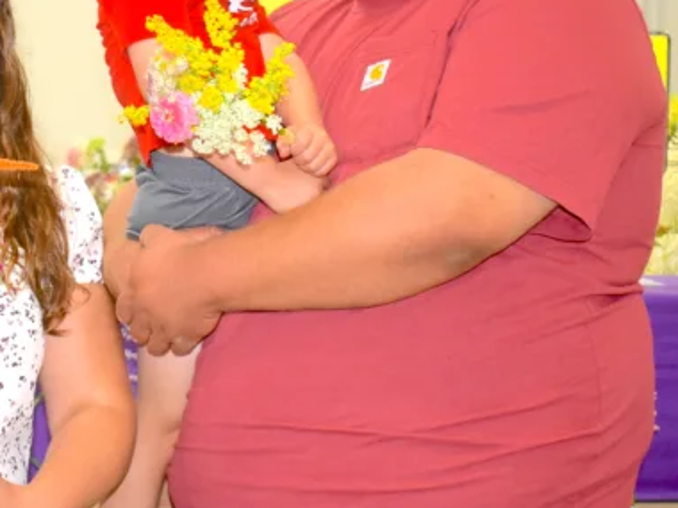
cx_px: 116
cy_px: 168
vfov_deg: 19.1
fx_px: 1507
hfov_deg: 24.9
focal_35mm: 77
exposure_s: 1/125
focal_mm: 27
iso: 1400
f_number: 4
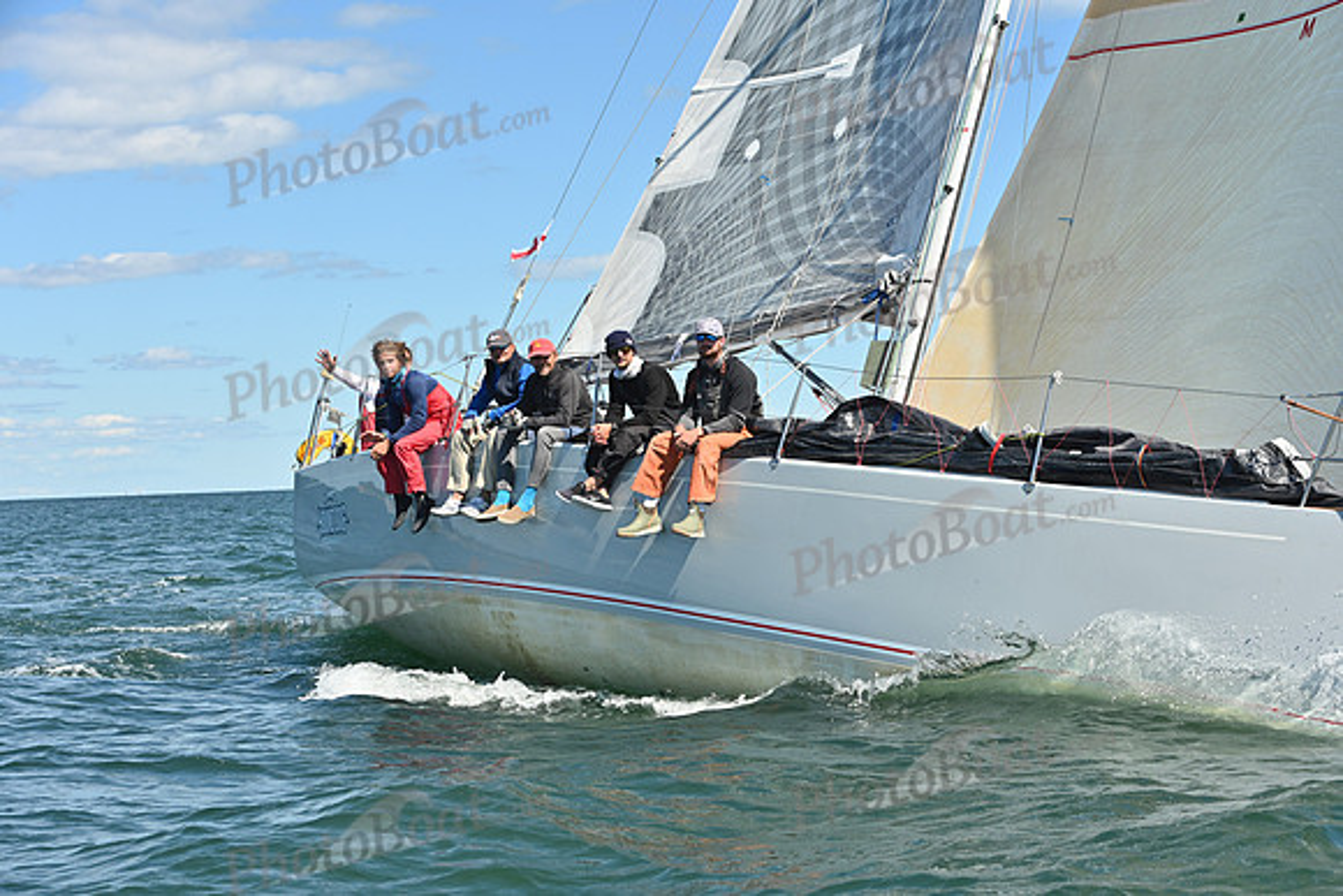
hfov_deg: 28.8
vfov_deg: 19.5
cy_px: 448
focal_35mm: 70
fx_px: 2612
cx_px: 672
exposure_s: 1/1250
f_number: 8
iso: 320
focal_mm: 70
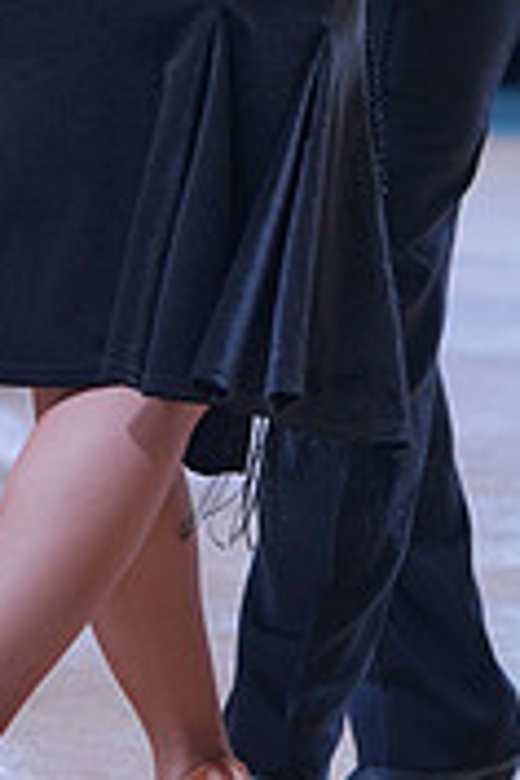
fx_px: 7236
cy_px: -286
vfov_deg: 6.1
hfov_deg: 4.1
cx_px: 258
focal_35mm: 334
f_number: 4
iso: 800
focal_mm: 102
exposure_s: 1/400
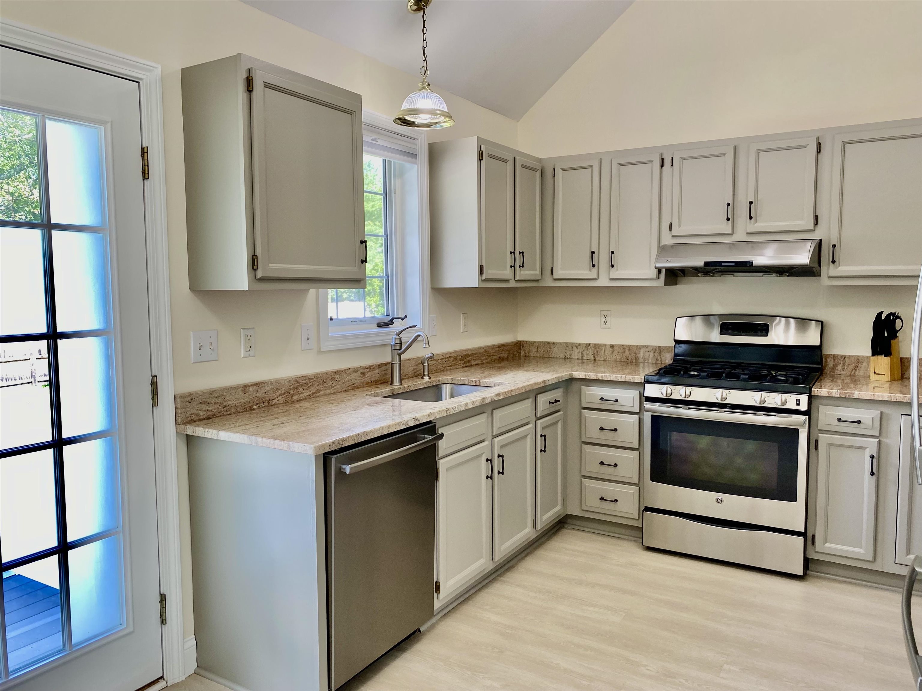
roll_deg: +0.3
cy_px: 346
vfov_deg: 53.1
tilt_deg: -5.9
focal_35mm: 26
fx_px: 693
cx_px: 461
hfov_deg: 67.3
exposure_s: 1/120
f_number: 1.8
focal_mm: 4.25
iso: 100
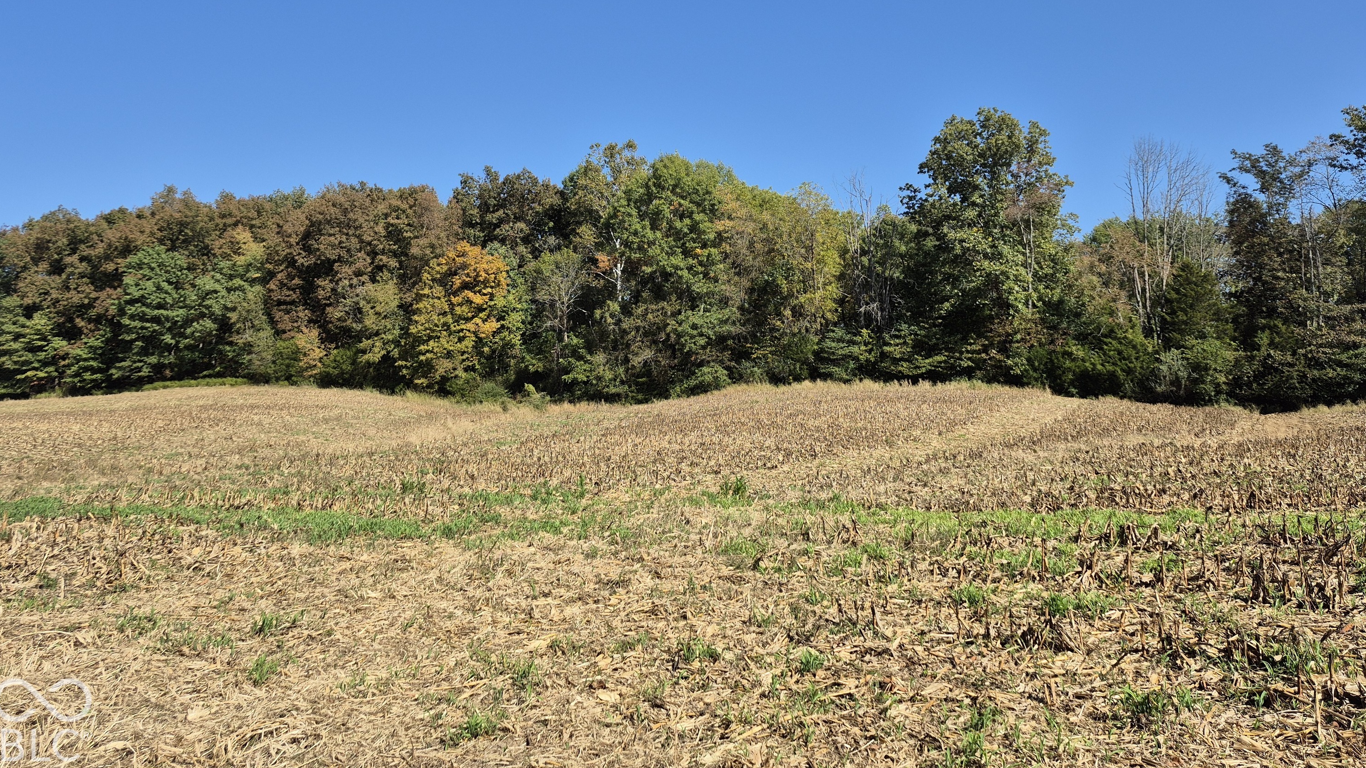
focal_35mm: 26
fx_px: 942
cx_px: 692
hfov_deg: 71.9
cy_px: 240
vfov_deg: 43.6
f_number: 1.8
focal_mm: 5.4
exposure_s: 1/1620
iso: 25
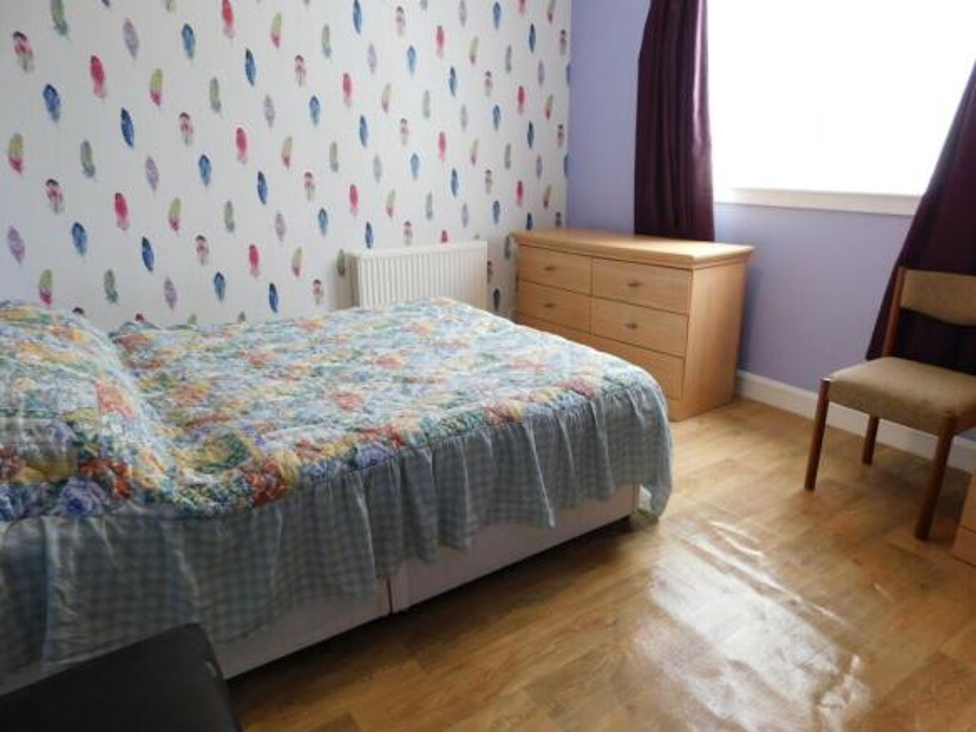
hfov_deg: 73.9
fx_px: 648
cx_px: 488
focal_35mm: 23
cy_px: 366
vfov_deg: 58.9
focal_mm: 4
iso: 160
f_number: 3
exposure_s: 1/30
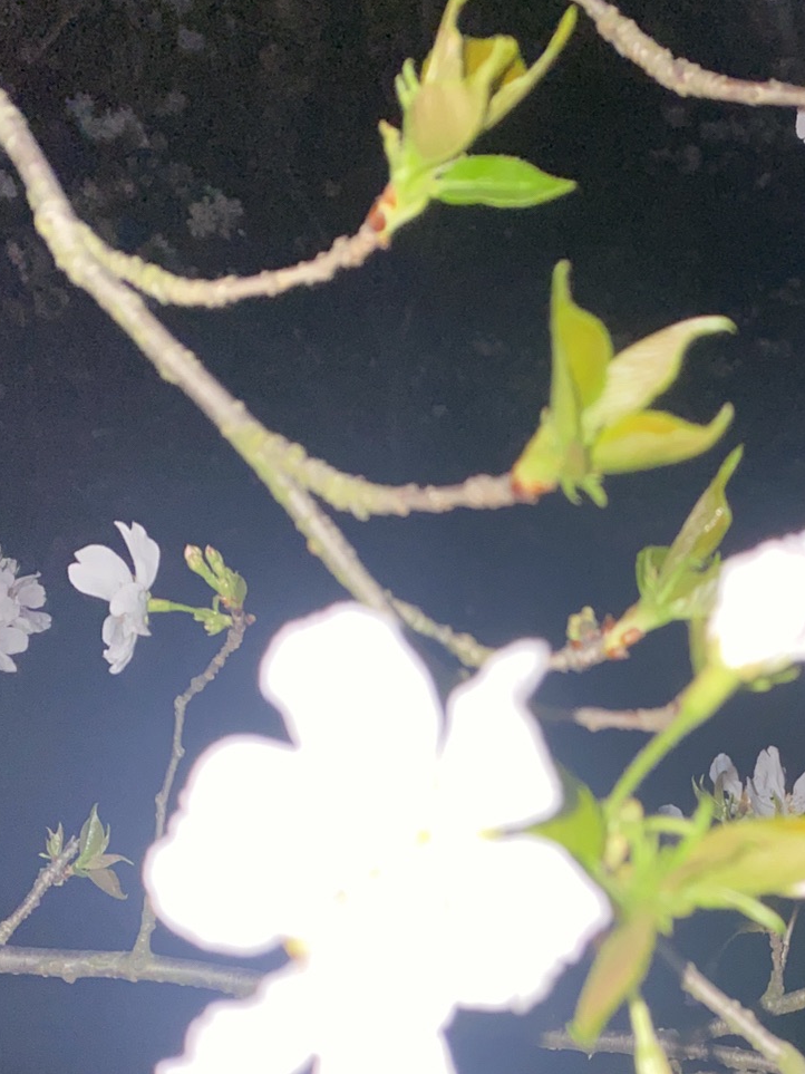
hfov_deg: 26.8
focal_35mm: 54
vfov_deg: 33.9
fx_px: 1675
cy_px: 941
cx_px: 581
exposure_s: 1/4
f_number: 1.8
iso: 50
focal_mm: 4.25
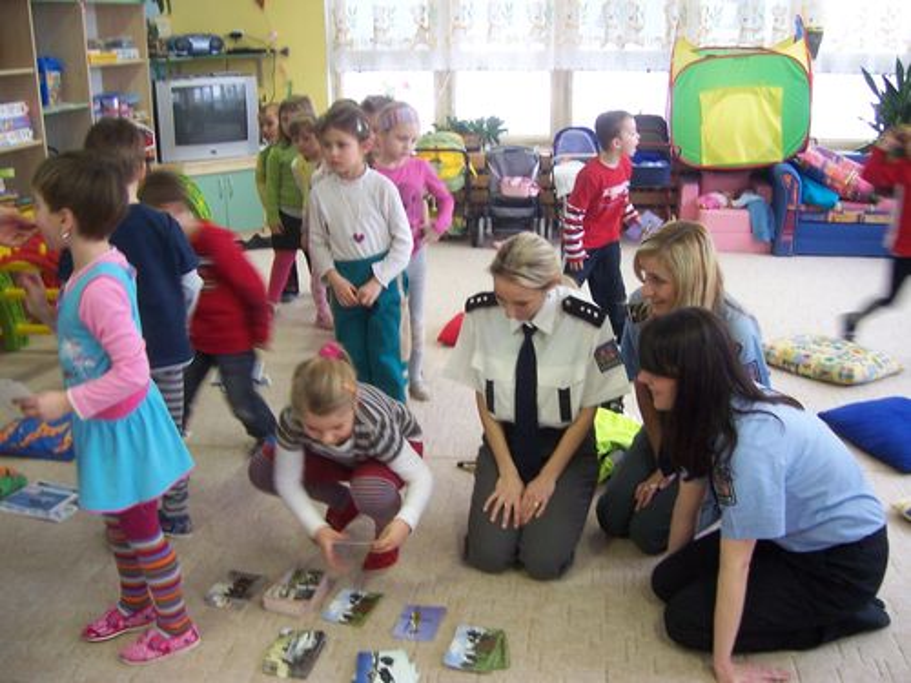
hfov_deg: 51.4
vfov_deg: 39.7
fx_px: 947
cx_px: 456
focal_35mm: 36
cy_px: 342
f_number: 3
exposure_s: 1/20
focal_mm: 6
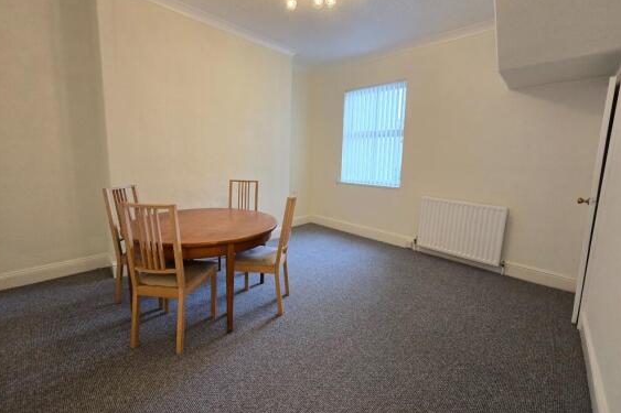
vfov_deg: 81.1
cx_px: 310
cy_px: 200
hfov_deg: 104.3
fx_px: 241
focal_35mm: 14
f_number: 2.2
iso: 400
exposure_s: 1/50
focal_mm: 2.2
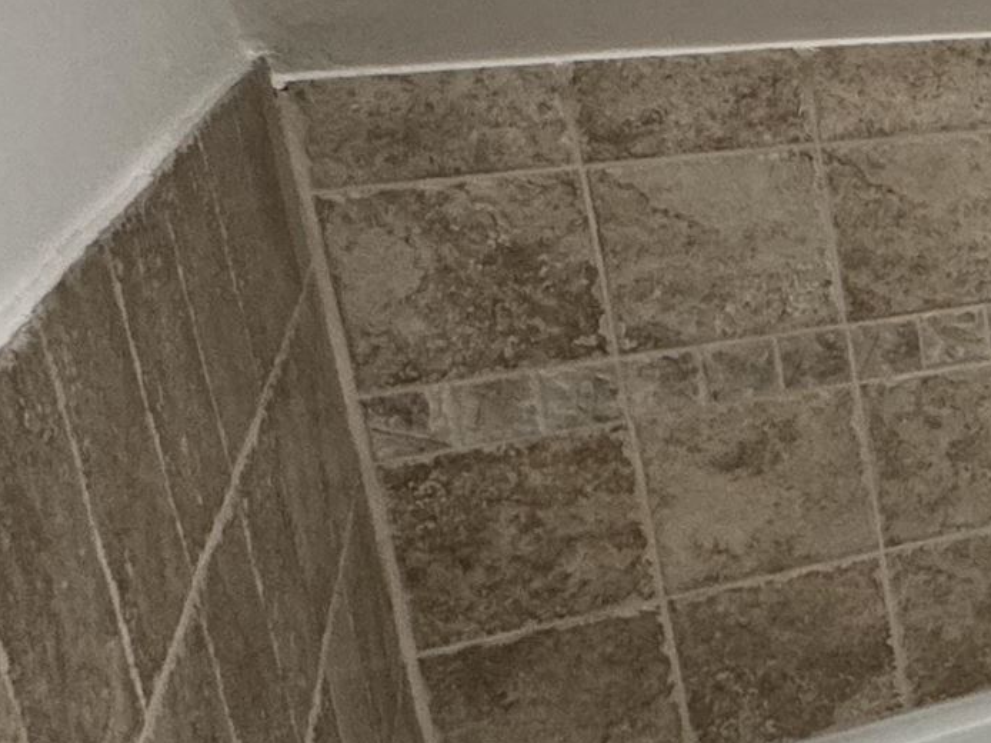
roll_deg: -0.5
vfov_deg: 23.6
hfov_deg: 18.8
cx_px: 2003
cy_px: 269
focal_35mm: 62
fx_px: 1774
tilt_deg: -14.0
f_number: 2.2
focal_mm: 2.22
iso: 160
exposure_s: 1/120
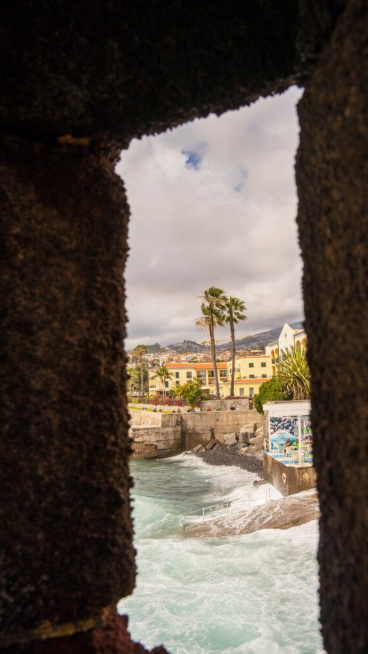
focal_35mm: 31
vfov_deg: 62.3
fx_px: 541
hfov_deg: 37.4
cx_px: 215
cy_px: 328
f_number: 9
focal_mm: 29.2
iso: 320
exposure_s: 1/800
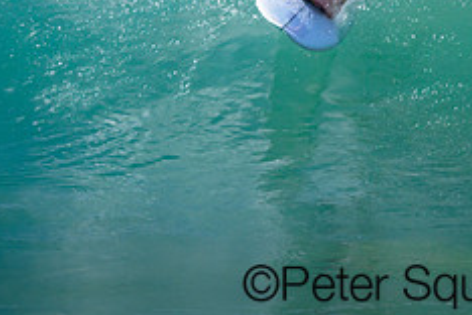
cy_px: -111
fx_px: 35804
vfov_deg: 0.5
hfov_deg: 0.8
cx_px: 310
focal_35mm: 2731
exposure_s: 1/3200
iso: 360
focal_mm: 800
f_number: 6.3
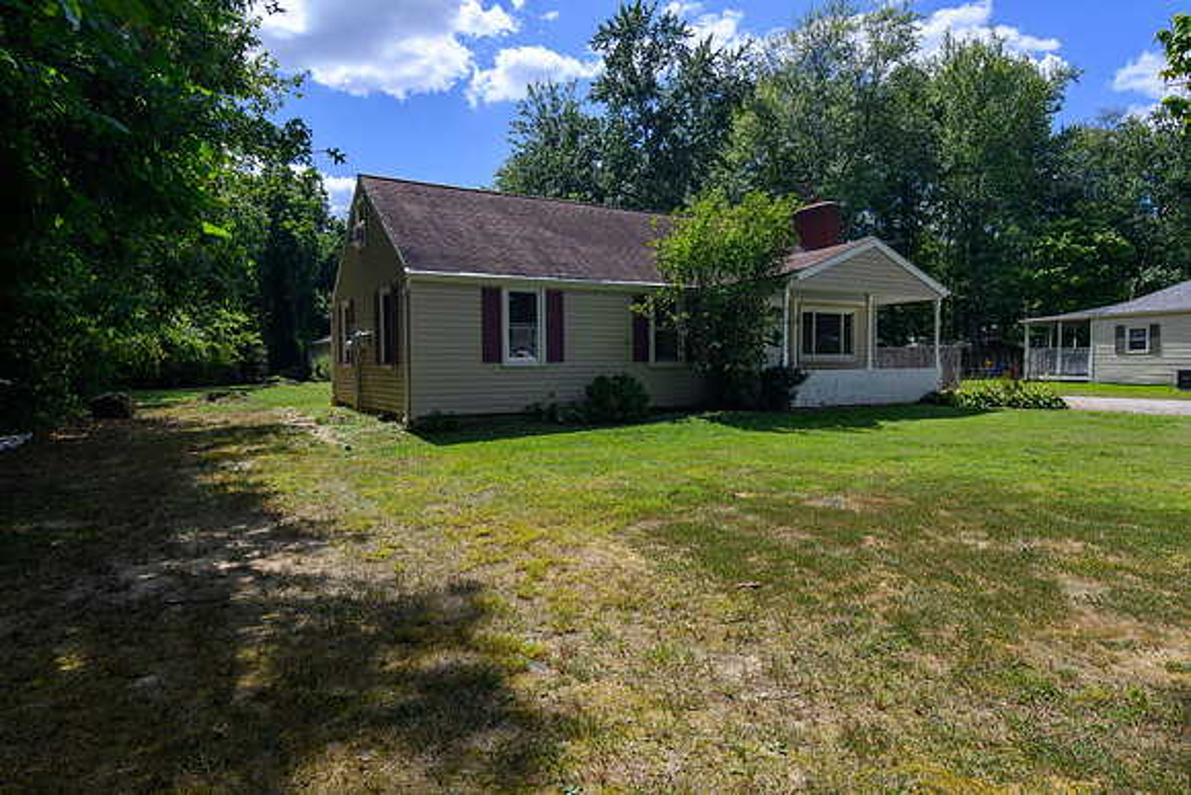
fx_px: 751
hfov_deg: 76.8
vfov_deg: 55.7
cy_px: 398
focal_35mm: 23
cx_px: 606
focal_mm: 22
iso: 100
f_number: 8
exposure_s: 1/200
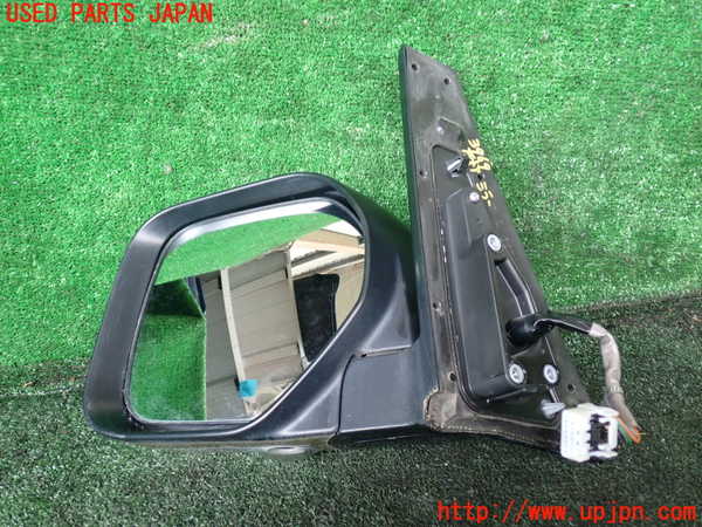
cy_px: 264
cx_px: 351
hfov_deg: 60.0
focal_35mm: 30
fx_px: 608
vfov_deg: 46.8
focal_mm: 5.4
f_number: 2.3
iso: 200
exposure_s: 1/60
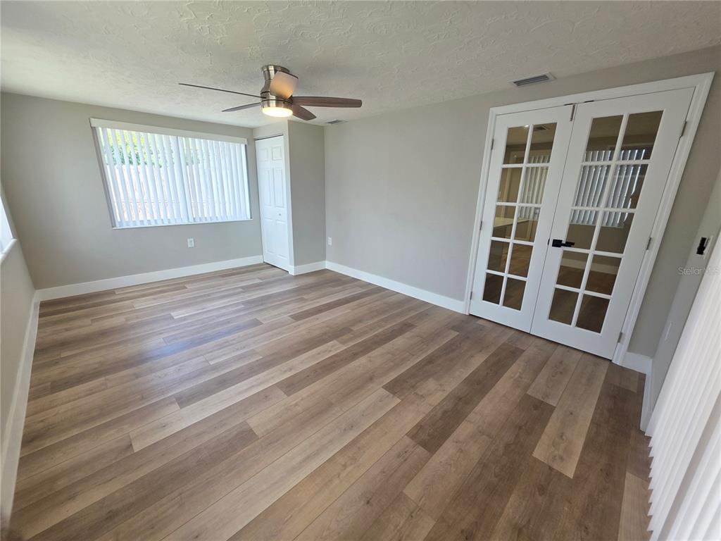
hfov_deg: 106.2
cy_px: 270
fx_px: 271
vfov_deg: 89.9
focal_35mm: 13
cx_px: 360
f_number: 1.9
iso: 64
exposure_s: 1/120
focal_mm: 2.2
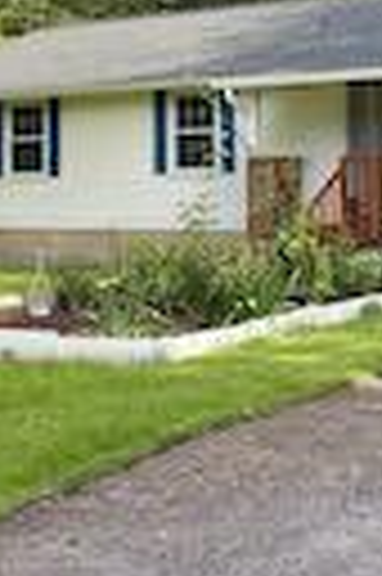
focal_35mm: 76
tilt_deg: +2.8
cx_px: 220
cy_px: 50
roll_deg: +1.2
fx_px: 1213
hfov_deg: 17.9
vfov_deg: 25.8
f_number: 1.6
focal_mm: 5.96
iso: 50
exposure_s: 1/405
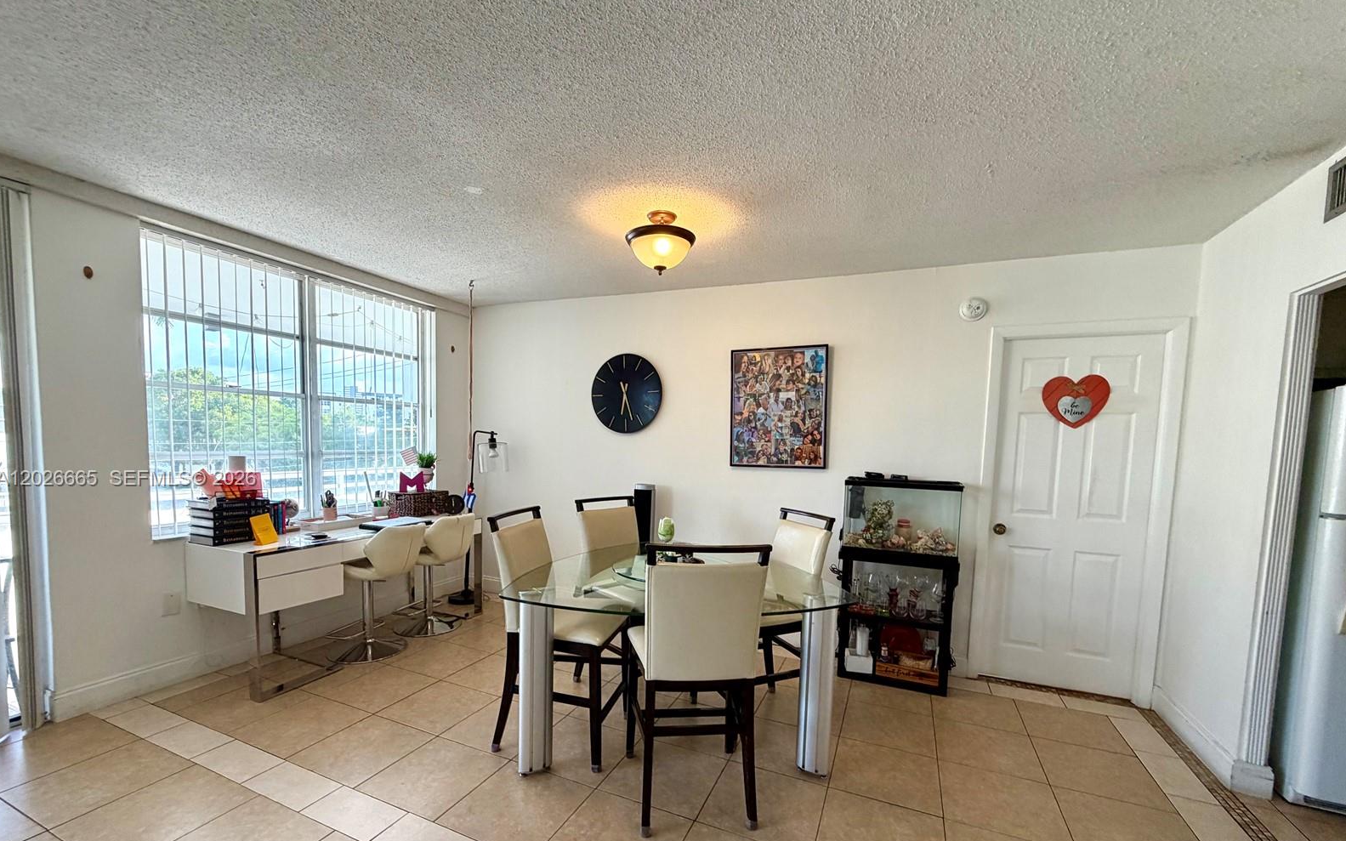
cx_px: 672
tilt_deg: -3.4
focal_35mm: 15
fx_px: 550
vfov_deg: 74.4
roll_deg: -1.0
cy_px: 480
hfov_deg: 101.5
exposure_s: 1/120
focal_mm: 2.22
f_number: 2.2
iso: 160
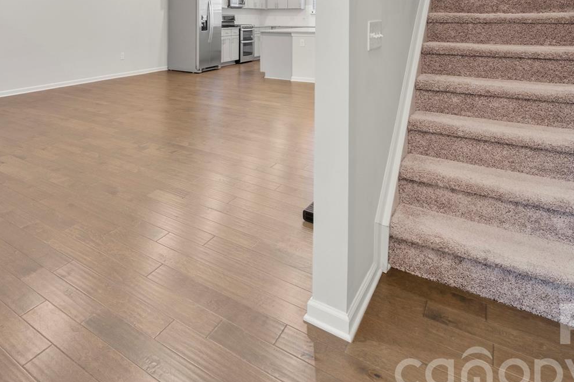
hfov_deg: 67.3
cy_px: 20
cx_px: 148
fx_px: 399
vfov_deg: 45.2
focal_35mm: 25
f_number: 10
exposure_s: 4
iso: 200
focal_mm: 12
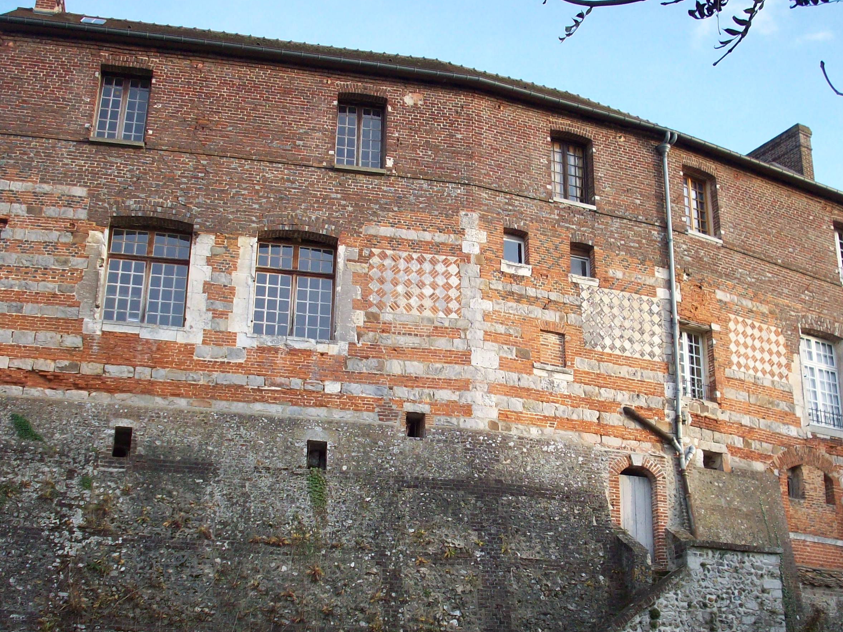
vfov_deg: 30.2
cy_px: 376
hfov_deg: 39.6
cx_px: 455
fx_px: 1169
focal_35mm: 48
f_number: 2.8
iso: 80
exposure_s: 1/160
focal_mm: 6.2
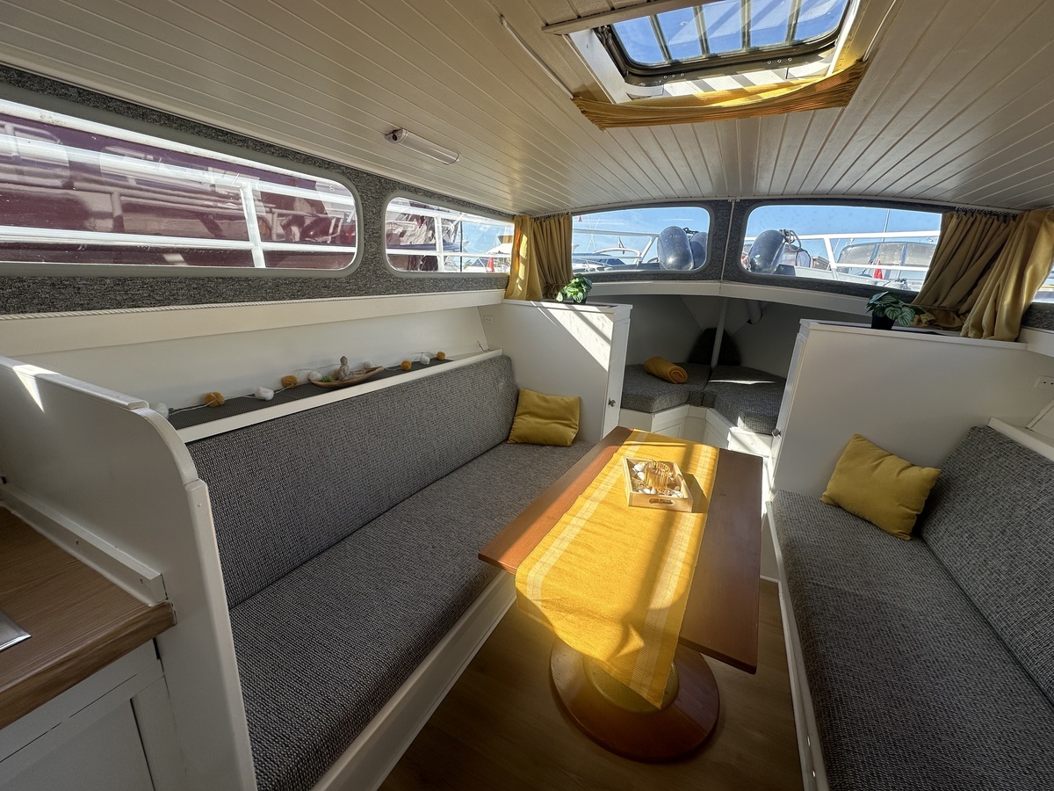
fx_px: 426
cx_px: 527
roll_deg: -2.5
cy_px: 396
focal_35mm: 14
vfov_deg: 85.7
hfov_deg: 102.1
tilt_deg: -14.8
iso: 40
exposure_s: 1/500
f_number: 2.2
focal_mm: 2.22
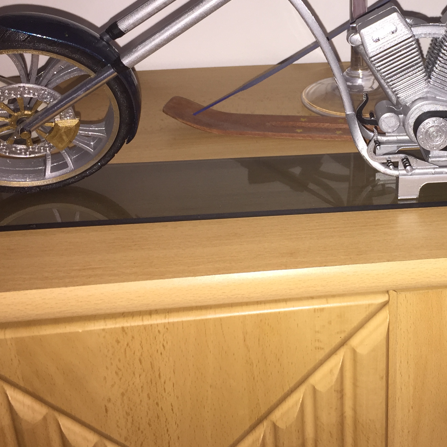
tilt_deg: -24.3
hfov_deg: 32.0
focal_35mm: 52
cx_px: 352
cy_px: 139
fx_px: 760
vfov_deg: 32.4
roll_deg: -0.8
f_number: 2.2
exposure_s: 1/20
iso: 32
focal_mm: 4.15
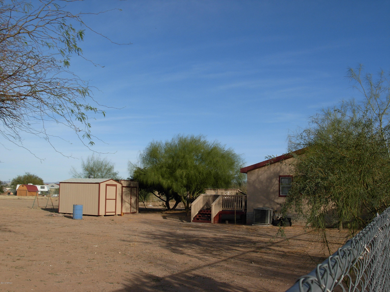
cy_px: 146
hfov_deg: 49.0
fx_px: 428
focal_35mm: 38
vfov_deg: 37.7
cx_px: 195
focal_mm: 6.3
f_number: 4.9
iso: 79
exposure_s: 1/664
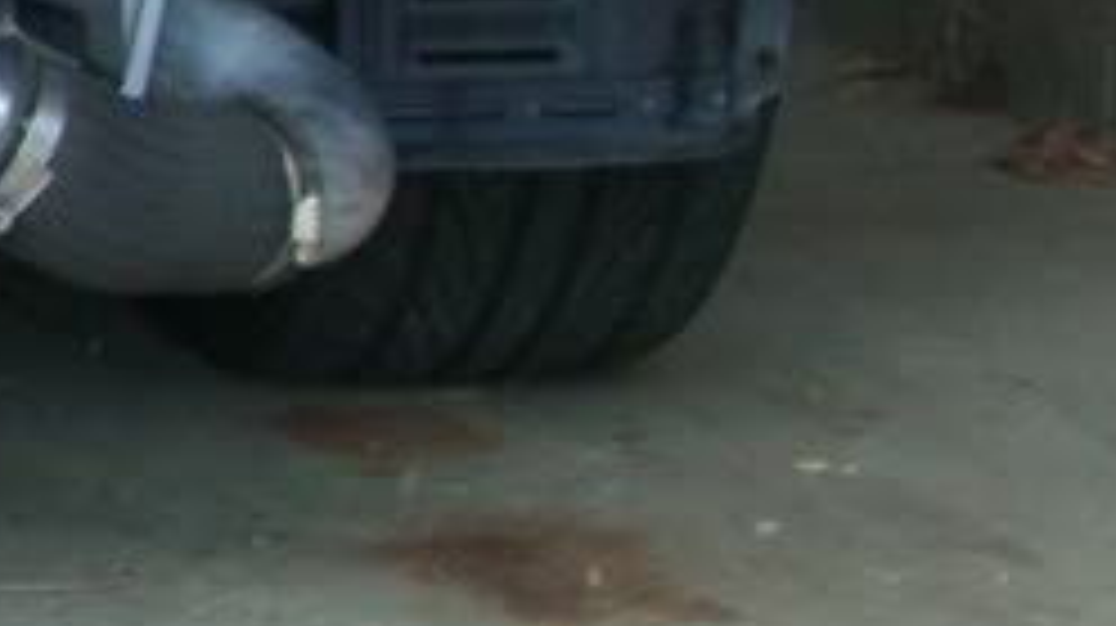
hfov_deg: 11.6
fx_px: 5056
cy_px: -99
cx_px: -936
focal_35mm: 171
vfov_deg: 7.0
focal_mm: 7.9
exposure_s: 1/80
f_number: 2.8
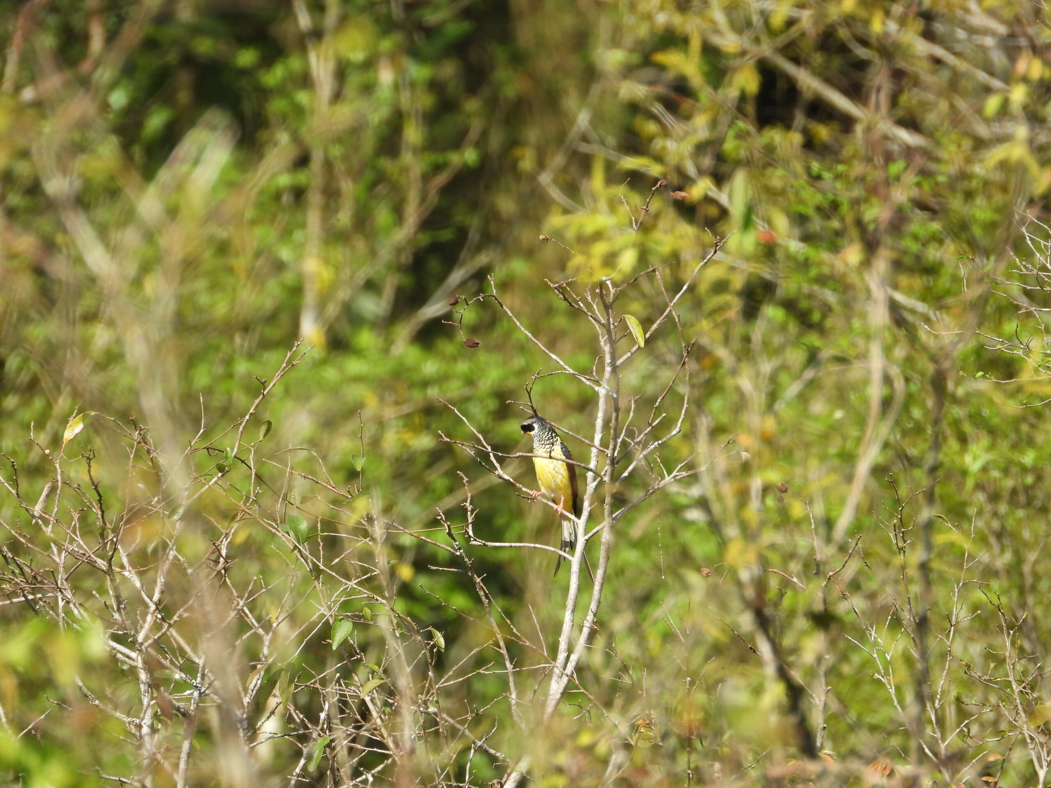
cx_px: 526
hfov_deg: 1.7
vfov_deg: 1.2
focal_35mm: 1200
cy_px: 394
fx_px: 36434
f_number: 5.6
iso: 200
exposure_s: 1/500
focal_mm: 216
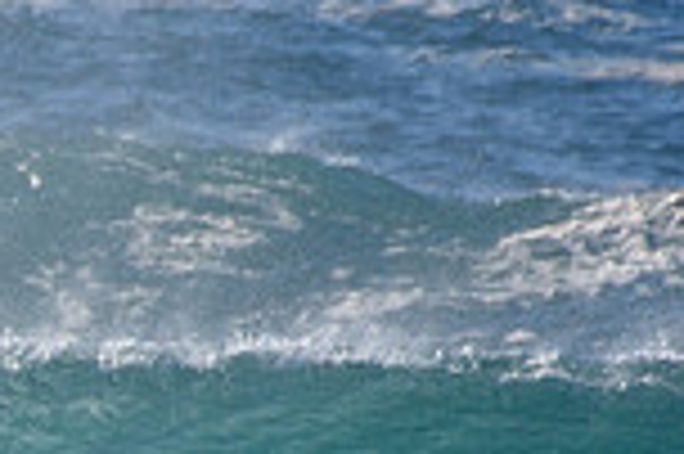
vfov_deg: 0.5
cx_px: -549
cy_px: 798
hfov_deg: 0.7
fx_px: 54376
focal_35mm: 2865
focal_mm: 500
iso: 320
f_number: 5.6
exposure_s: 1/2000
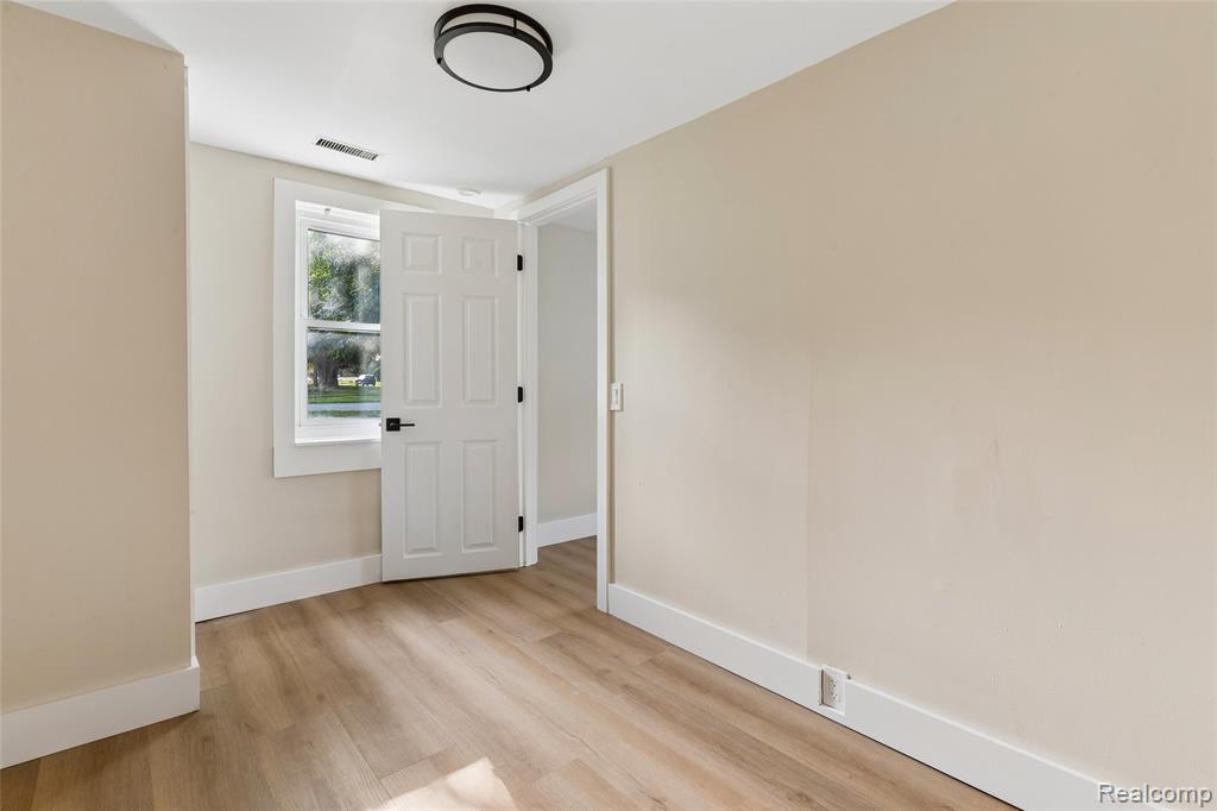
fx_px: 541
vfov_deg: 73.7
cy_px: 406
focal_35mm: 16
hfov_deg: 96.8
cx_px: 608
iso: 200
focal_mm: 16
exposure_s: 1/4
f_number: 13
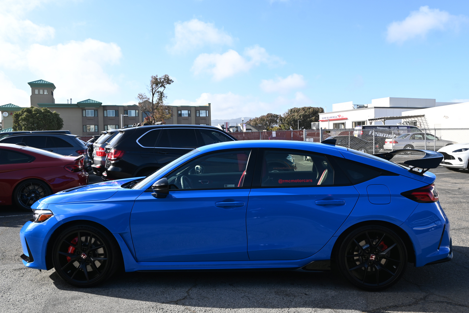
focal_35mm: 30
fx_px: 391
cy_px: 156
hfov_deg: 61.9
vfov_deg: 43.6
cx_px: 234
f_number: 5.6
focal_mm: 20
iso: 100
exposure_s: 1/250
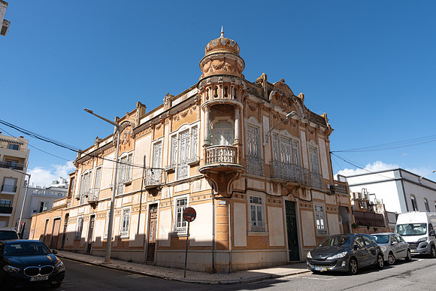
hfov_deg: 69.5
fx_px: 314
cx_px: 220
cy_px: 134
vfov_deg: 49.6
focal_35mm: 26
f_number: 11
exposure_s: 1/250
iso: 100
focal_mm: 24
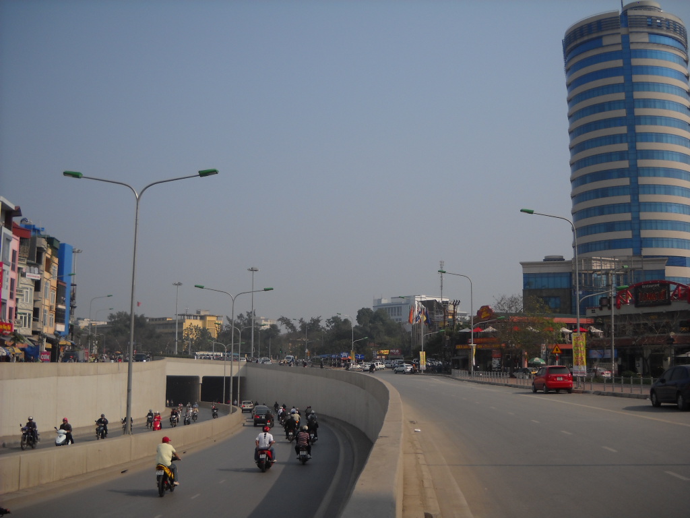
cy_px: 259
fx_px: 817
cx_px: 345
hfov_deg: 45.8
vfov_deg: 35.1
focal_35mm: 41
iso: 64
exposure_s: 1/521
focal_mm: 6.72
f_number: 5.5
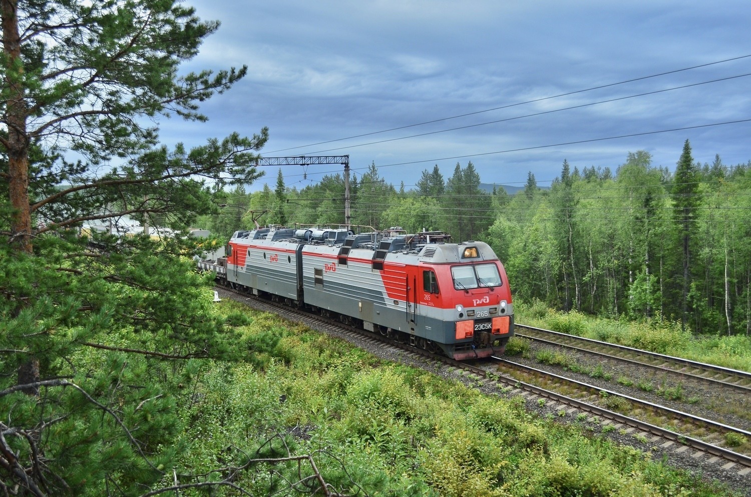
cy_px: 248
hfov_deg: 49.6
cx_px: 376
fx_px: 812
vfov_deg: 34.1
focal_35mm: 39
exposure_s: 1/500
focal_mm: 26
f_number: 5
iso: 320
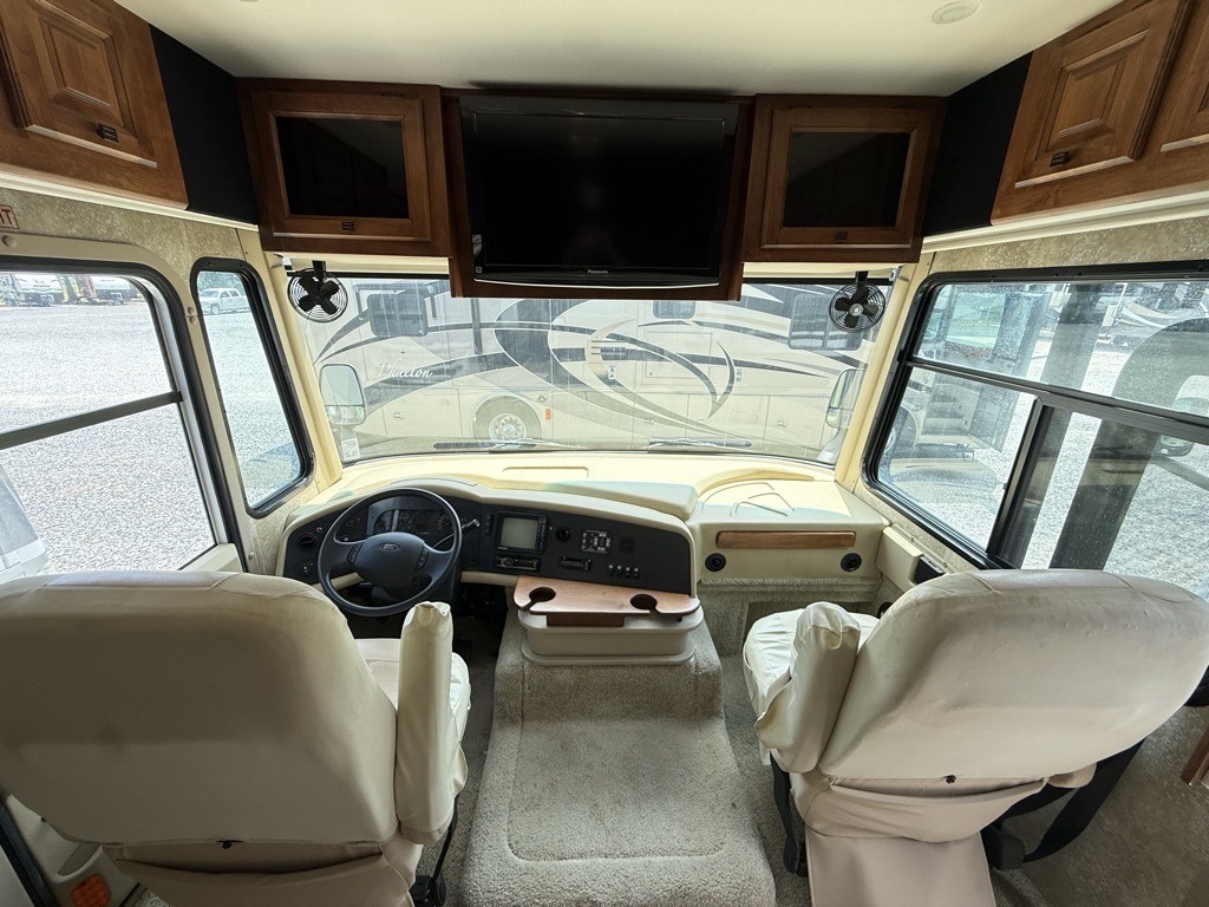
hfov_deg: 102.1
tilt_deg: -18.7
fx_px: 489
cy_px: 454
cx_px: 604
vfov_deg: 85.7
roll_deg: -0.8
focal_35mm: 14
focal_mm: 2.22
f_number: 2.2
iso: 50
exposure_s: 1/284
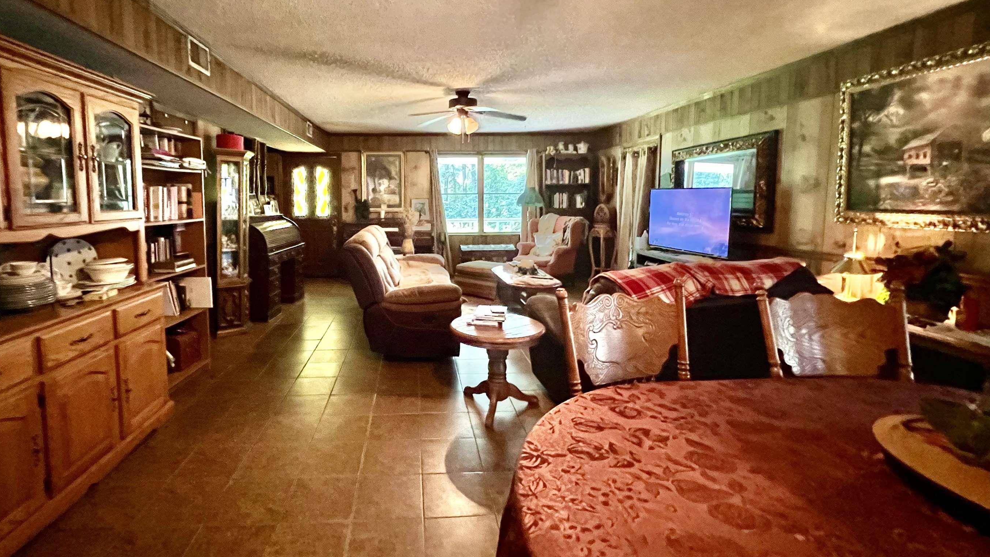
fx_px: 420
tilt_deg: -3.9
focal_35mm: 16
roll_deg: +0.1
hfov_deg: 98.8
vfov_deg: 66.6
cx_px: 433
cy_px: 231
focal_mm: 1.57
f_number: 1.8
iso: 1000
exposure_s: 1/40
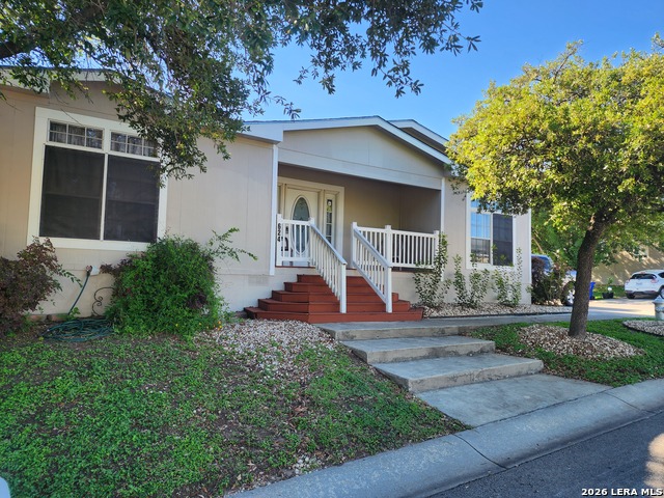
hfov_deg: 73.9
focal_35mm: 23
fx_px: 441
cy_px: 249
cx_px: 332
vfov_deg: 58.9
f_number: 1.8
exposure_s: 1/205
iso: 12
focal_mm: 6.4
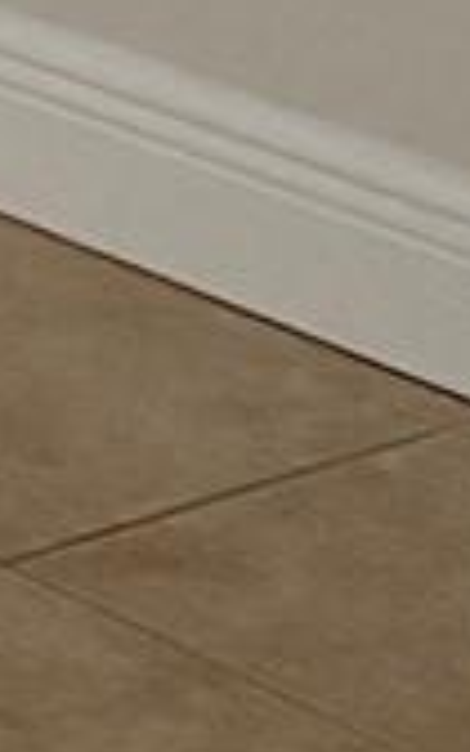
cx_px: -2475
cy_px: -739
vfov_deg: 8.2
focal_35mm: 243
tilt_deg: -11.4
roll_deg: -0.2
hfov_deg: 4.2
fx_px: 4980
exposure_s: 1/60
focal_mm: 6.76
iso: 640
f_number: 1.78
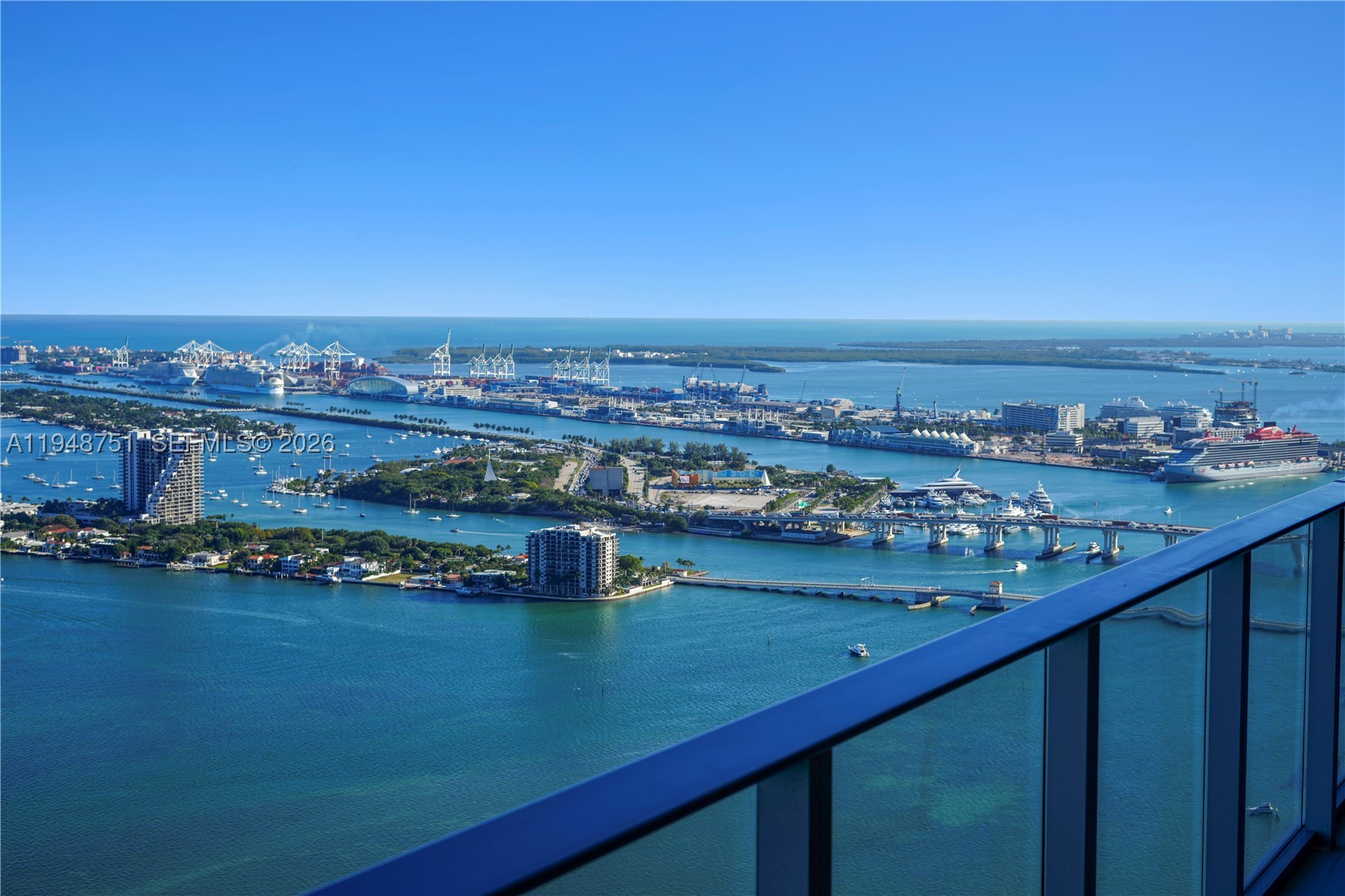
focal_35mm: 50
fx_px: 1868
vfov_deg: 27.0
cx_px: 672
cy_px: 448
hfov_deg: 39.6
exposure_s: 1/400
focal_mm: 50
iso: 100
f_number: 6.3
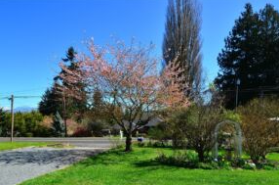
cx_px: 133
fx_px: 162
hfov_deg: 81.3
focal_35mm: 21
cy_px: 127
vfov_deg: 57.6
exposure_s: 1/200
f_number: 8
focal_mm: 10
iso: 100
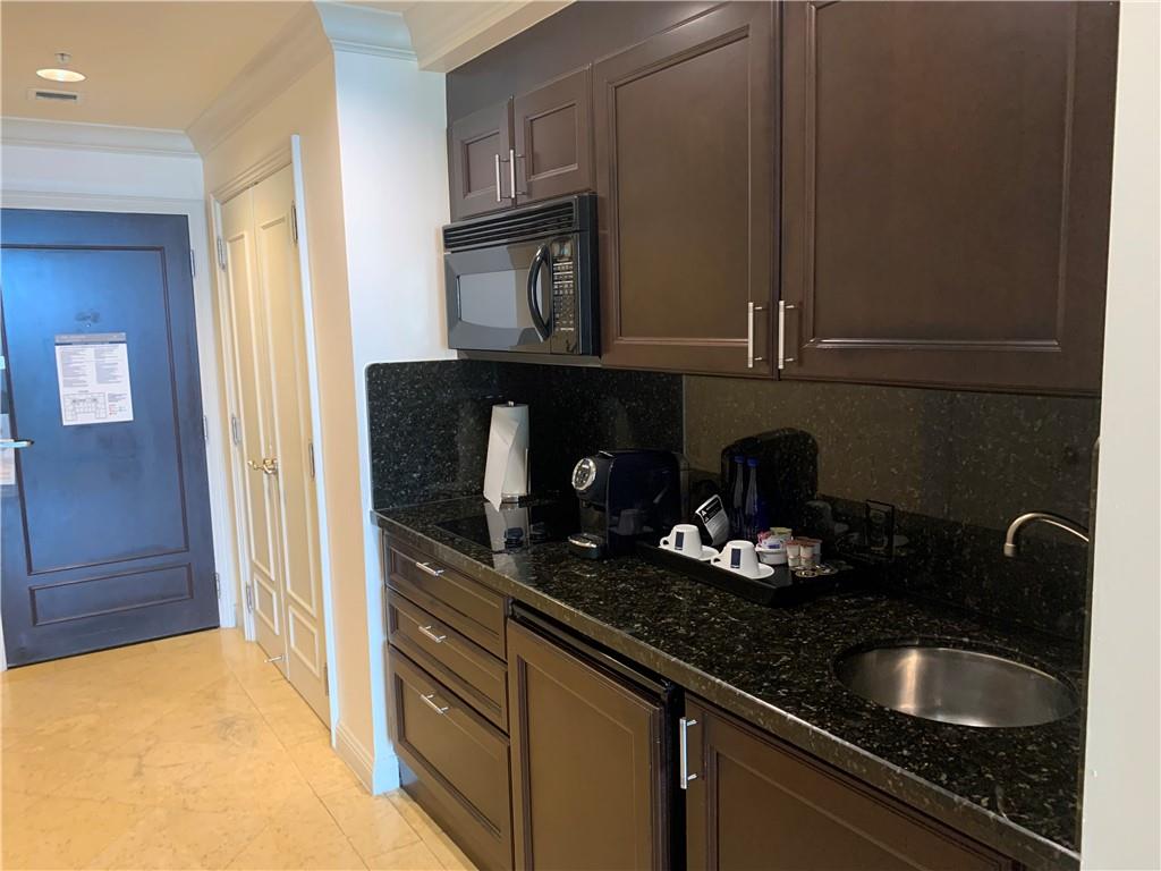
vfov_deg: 53.1
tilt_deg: -7.6
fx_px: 872
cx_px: 580
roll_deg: +1.6
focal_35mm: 26
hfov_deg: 67.3
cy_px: 436
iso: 400
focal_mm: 4.25
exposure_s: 1/60
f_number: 1.8
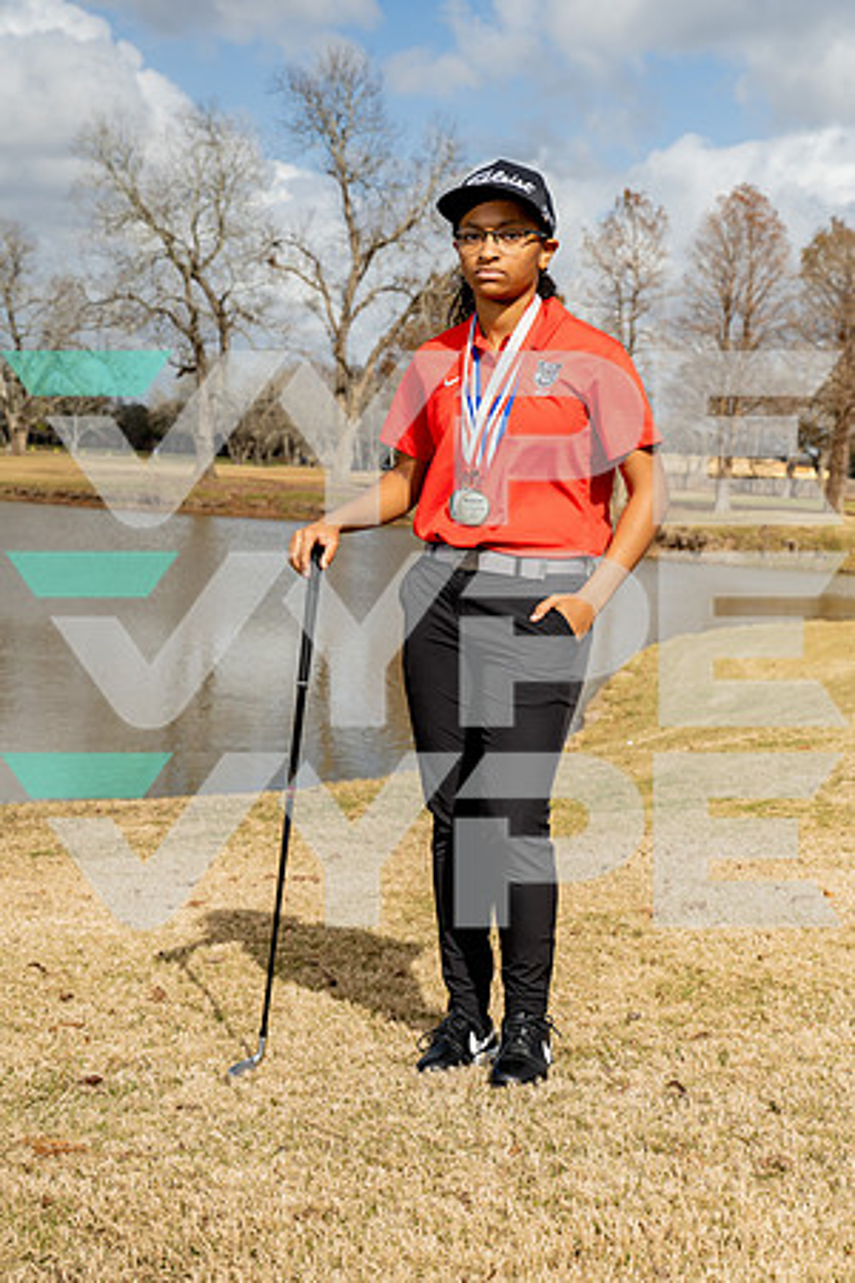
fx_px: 2137
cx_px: 428
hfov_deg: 22.6
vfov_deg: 33.4
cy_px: 642
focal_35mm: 60
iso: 100
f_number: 8
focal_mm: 60
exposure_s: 1/250
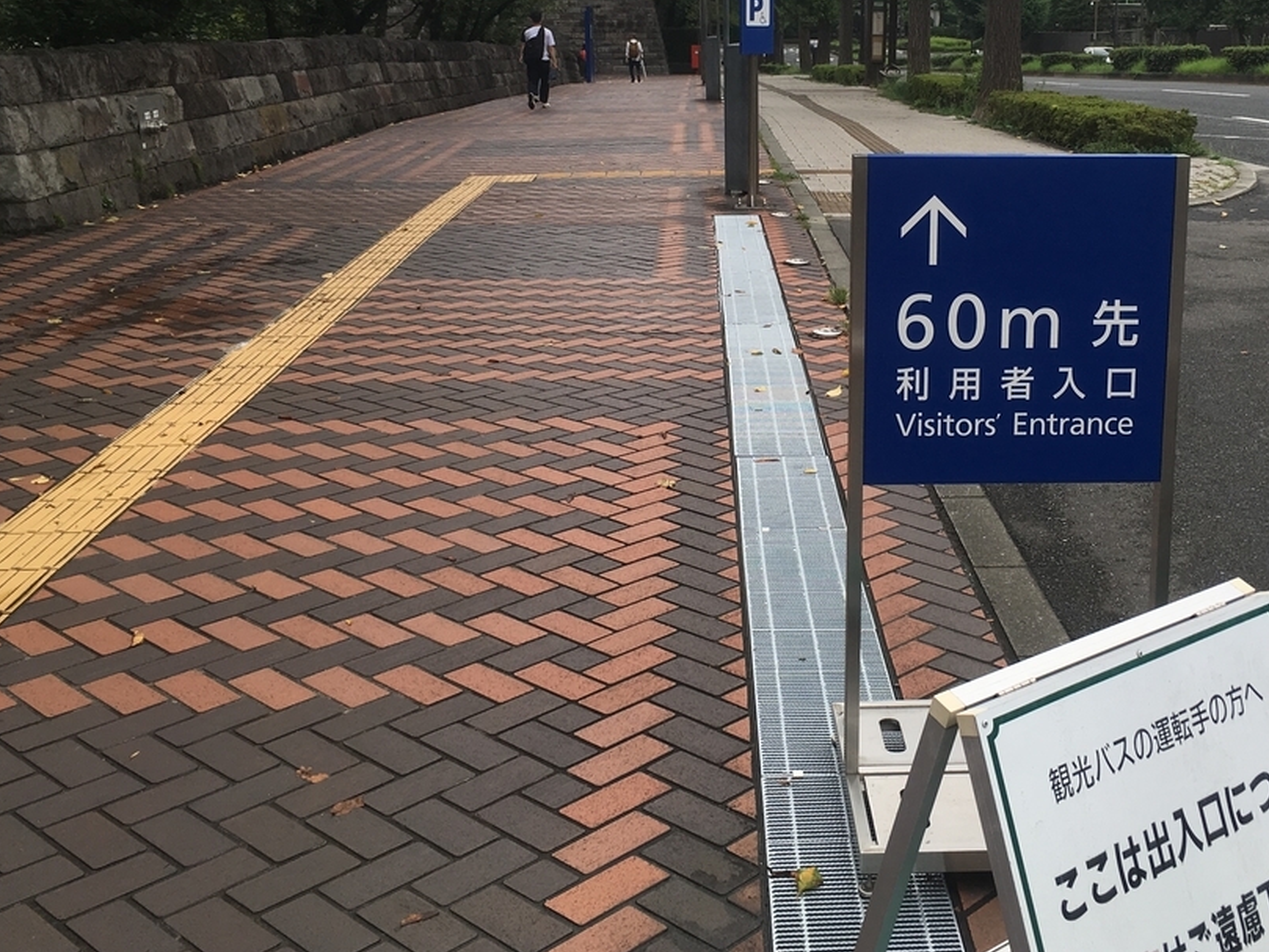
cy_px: 318
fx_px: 1577
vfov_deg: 33.3
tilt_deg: -13.5
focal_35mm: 43
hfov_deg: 43.4
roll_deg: +2.1
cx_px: 805
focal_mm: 4.15
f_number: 2.2
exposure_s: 1/657
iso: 25
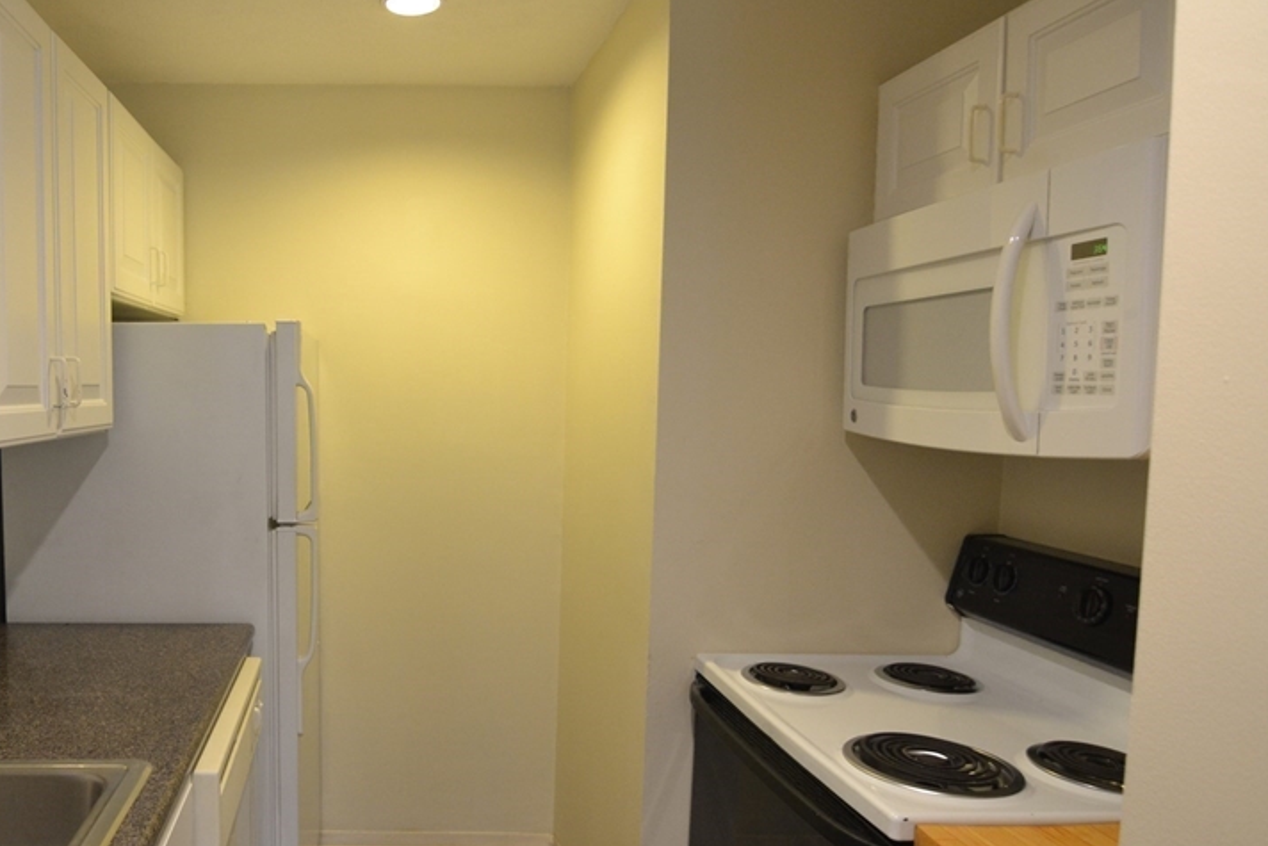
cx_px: 404
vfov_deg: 53.6
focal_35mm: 24
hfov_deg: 71.8
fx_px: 836
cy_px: 462
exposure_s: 1/50
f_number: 2.8
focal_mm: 11
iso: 800
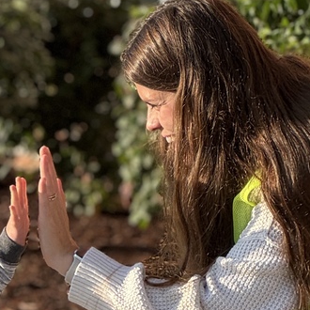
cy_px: 337
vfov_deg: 8.2
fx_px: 2138
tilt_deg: -5.0
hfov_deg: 8.3
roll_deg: +0.7
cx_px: 113
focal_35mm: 211
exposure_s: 1/268
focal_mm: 9
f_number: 2.8
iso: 25
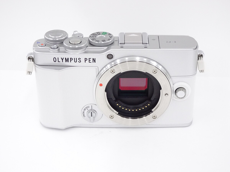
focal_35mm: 70
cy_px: 86
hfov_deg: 27.8
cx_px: 115
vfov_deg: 21.0
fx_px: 465
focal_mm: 12.01
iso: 500
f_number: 5
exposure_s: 1/80
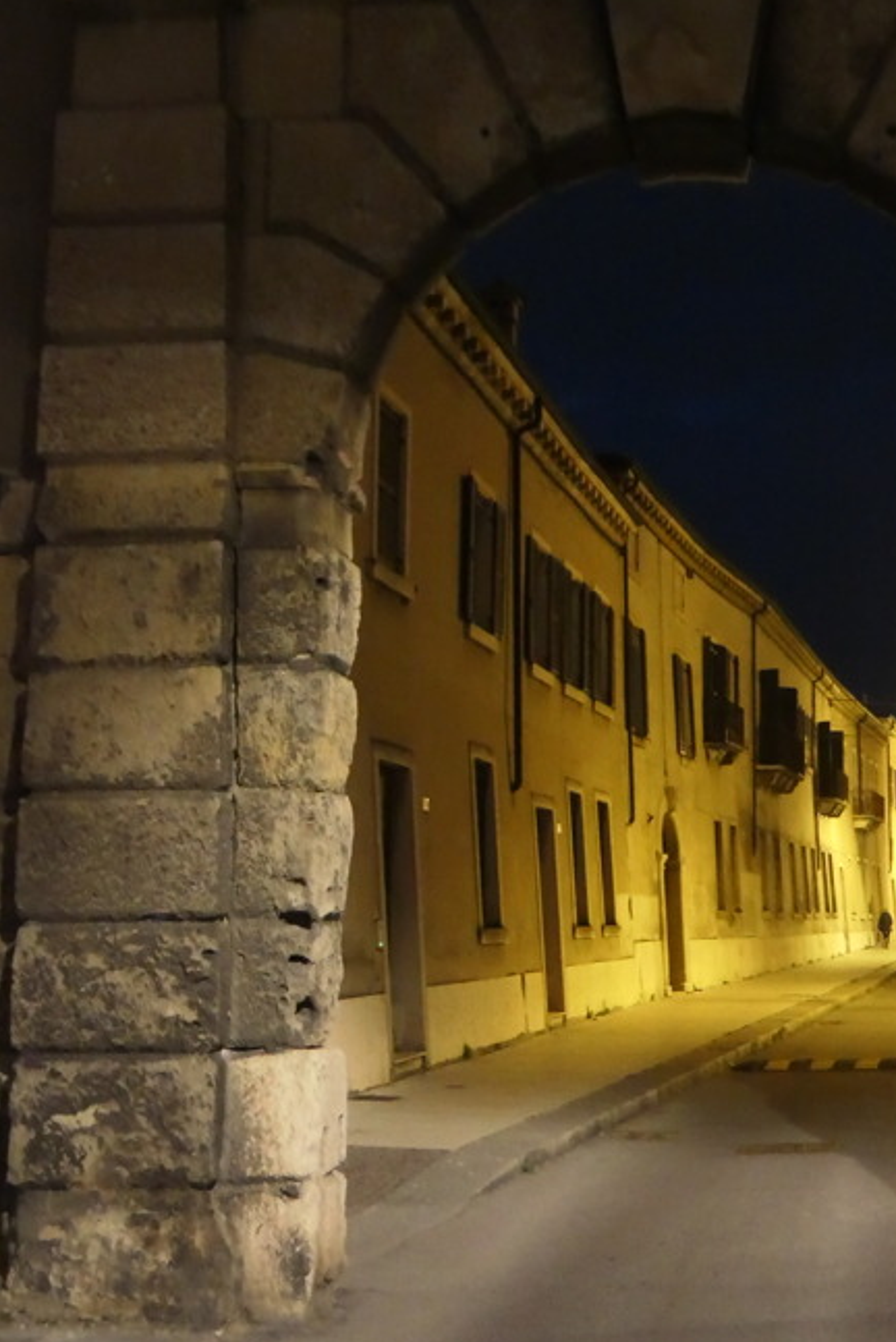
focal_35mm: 51
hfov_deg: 26.1
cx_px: 690
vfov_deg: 38.9
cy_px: 682
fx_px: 1902
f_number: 3.6
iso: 6400
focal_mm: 11.7
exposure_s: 1/15
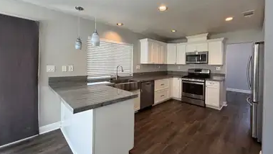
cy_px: 65
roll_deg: -0.8
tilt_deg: +0.0
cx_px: 140
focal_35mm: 16
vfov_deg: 66.6
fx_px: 116
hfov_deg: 99.4
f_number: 2.2
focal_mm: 2.22
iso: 200
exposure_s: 1/120
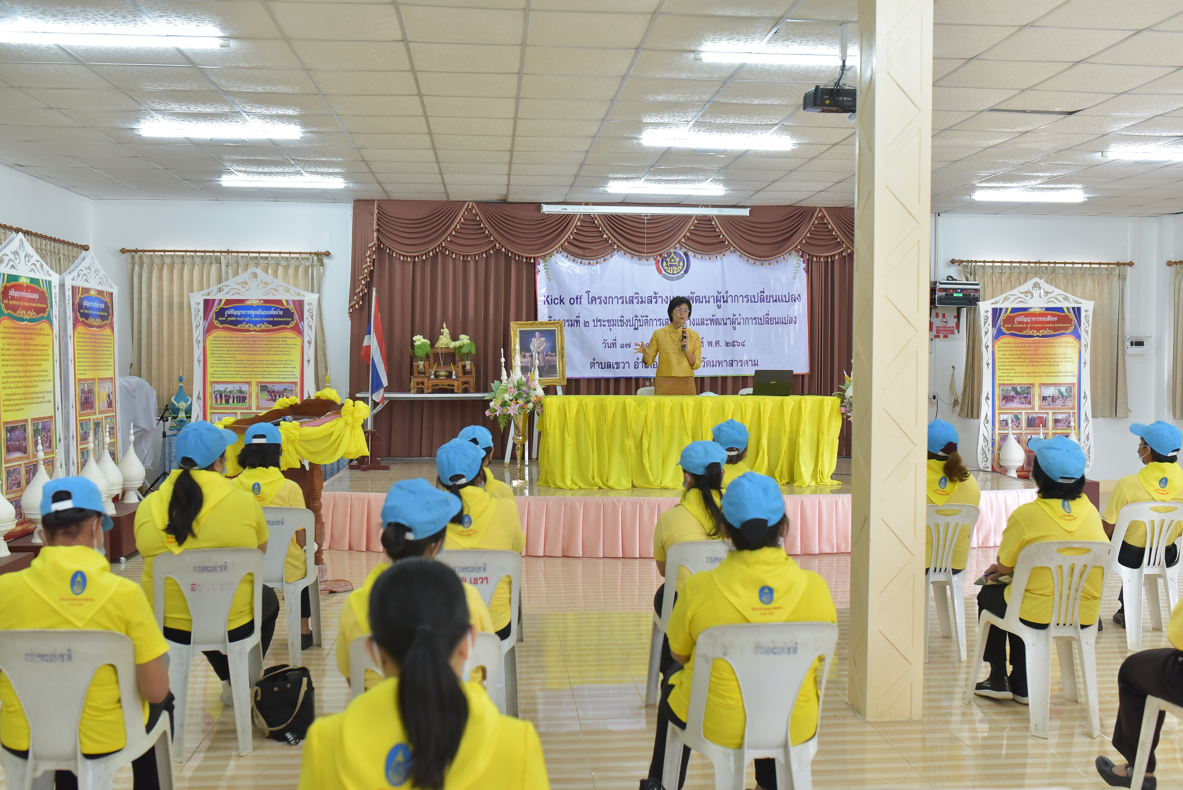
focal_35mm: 35
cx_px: 592
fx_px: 1151
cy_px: 395
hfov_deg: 54.4
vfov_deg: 37.9
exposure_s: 1/160
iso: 1600
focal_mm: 35
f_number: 2.8
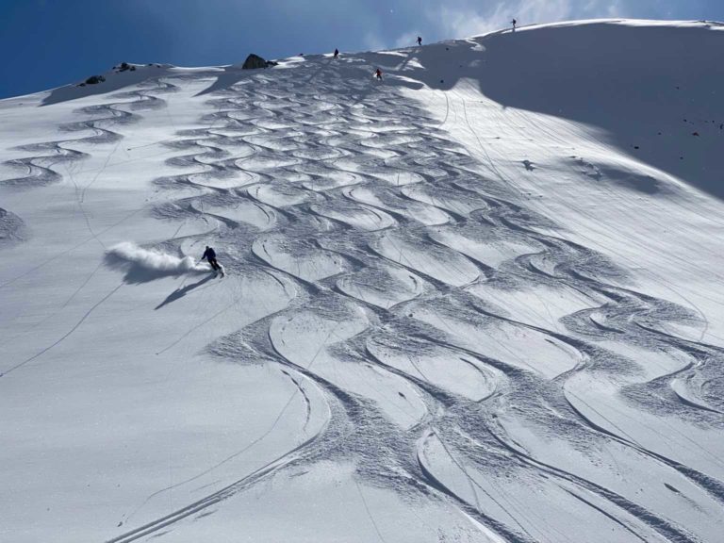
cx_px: 362
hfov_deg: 36.8
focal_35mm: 52
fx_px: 1088
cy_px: 272
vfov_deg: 28.0
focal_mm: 6
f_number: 2
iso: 25
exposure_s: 1/11905
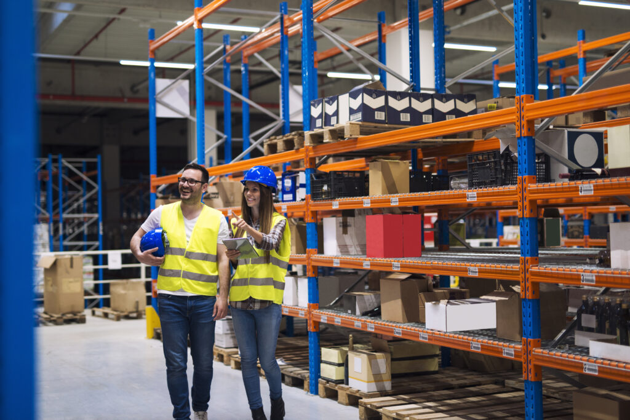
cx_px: 315
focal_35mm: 50
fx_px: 875
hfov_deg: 39.6
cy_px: 210
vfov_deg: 27.0
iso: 500
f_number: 1.4
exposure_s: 1/160
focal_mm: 50
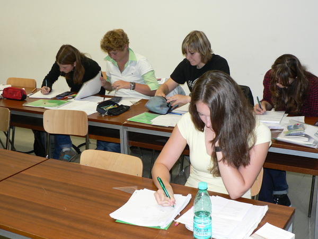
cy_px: 120
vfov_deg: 28.6
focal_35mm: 51
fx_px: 469
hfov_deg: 37.5
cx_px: 159
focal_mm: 8.6
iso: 200
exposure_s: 1/60
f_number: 2.8
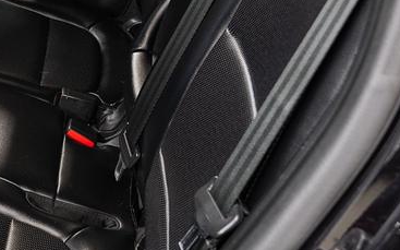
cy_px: 29
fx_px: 1046
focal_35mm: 96
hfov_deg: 19.0
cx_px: -198
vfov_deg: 13.5
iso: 100
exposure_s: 1.3
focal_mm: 24
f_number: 5.6
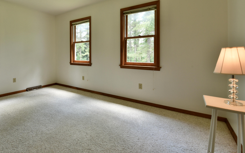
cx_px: 92
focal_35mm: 18
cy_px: 56
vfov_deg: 63.9
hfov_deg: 89.3
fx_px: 120
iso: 800
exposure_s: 1/40
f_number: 10
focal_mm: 14
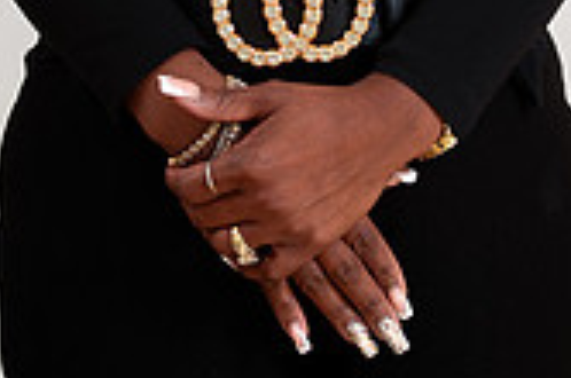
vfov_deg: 5.8
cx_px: 292
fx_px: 3657
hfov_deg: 8.9
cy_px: -385
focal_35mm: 231
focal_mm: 85
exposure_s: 1/160
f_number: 2.5
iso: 50
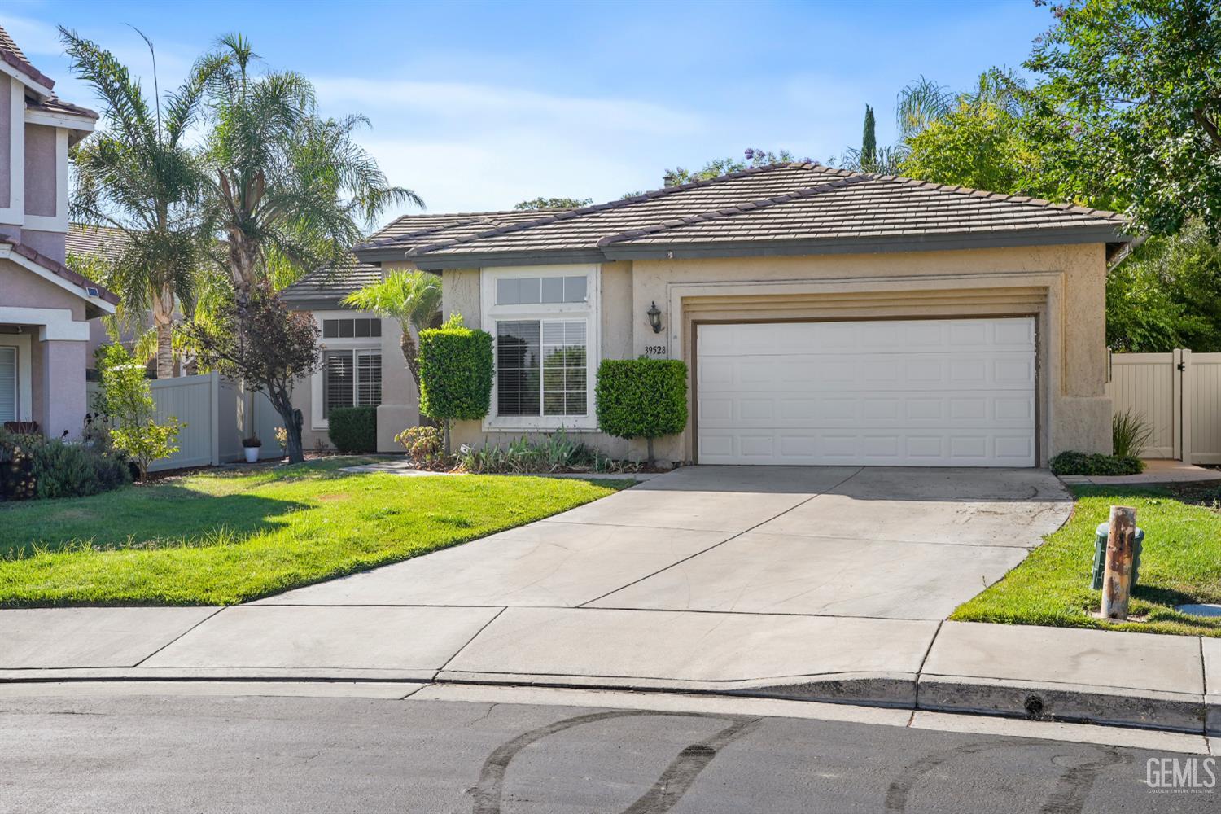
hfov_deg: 54.4
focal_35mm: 35
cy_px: 407
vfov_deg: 37.9
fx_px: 1187
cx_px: 610
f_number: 9
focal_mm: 35
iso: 100
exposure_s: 1/125
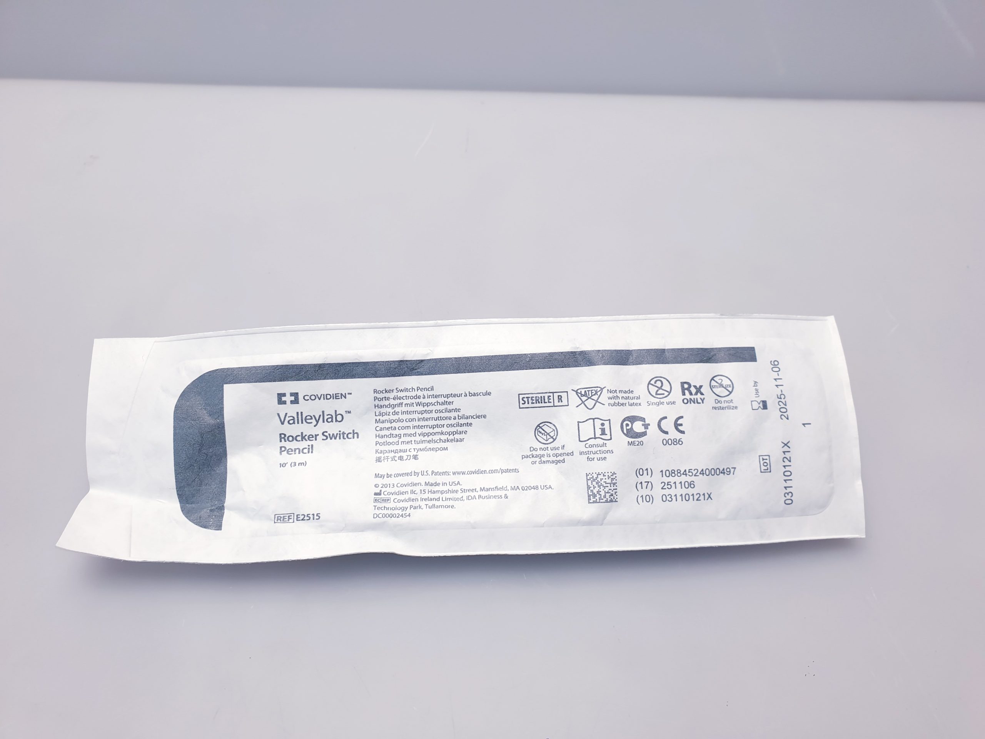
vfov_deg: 53.1
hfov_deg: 67.3
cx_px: 492
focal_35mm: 26
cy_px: 370
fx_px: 740
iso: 80
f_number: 2.4
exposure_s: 1/100
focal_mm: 4.3
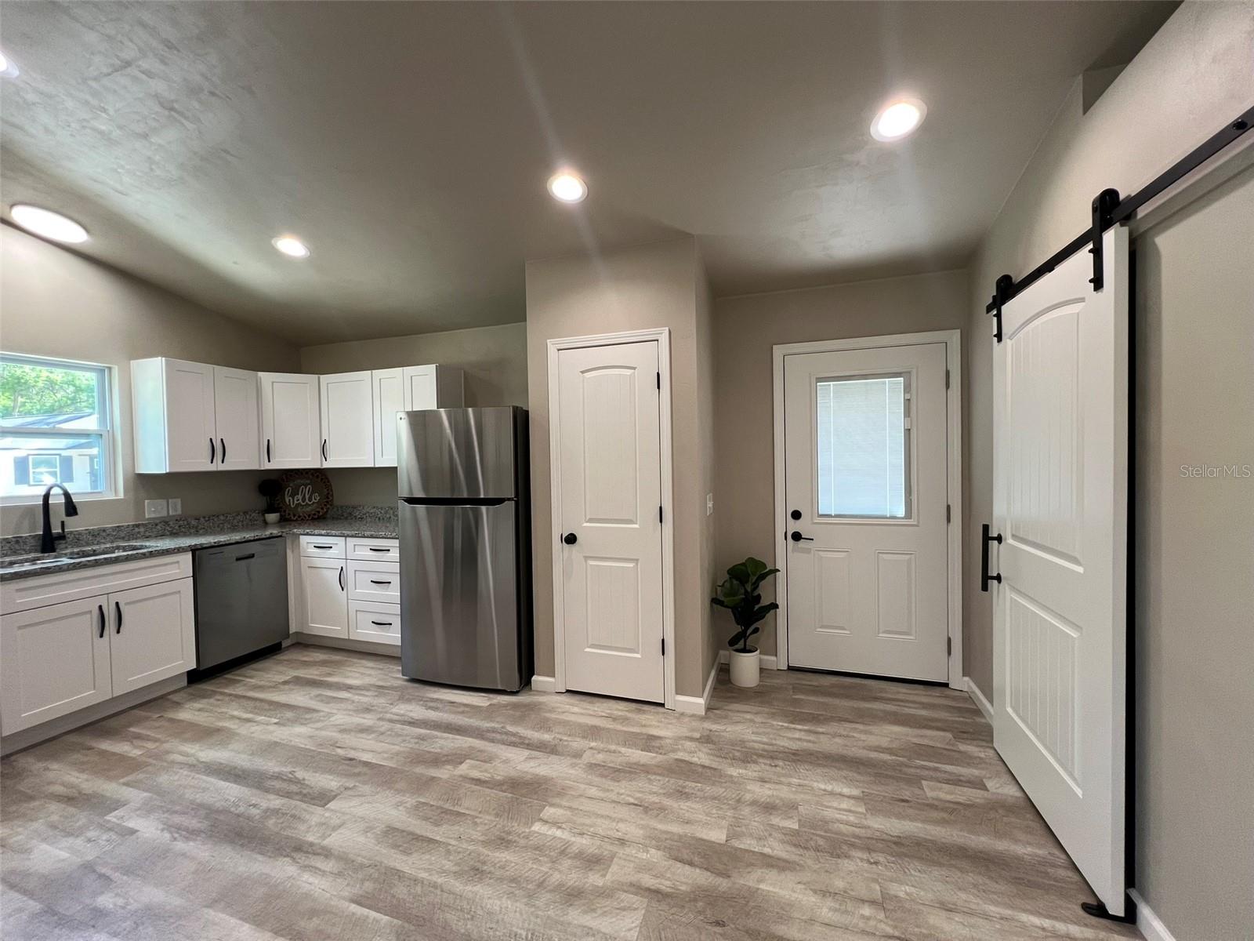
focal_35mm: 13
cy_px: 470
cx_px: 627
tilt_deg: -2.0
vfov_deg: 89.9
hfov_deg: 106.2
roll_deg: +1.4
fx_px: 471
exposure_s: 1/120
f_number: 1.8
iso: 160
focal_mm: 1.57
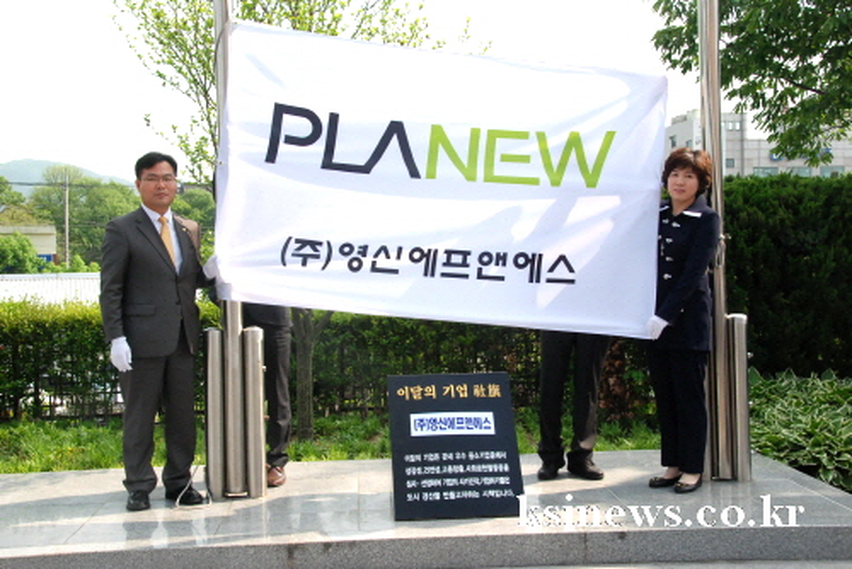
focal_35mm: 44
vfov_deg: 30.9
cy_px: 284
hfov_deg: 44.9
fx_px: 1030
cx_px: 426
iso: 800
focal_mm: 29
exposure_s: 1/500
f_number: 11
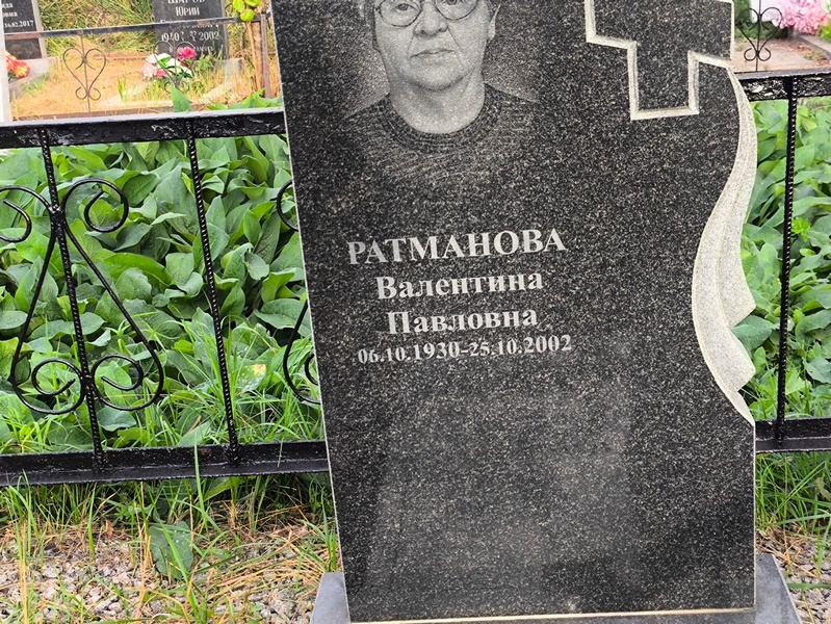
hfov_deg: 38.2
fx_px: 1201
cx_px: 416
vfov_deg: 29.1
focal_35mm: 50
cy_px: 312
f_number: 1.7
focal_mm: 4.71
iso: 50
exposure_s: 1/132
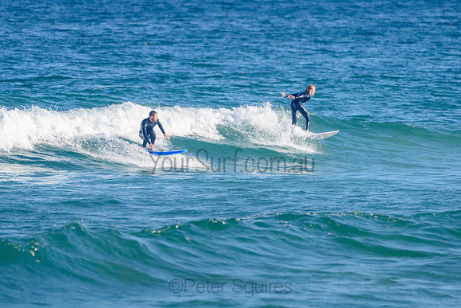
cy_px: 141
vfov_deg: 2.2
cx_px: 178
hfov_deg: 3.4
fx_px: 7854
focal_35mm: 613
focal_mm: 500
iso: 220
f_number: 5.6
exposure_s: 1/2000
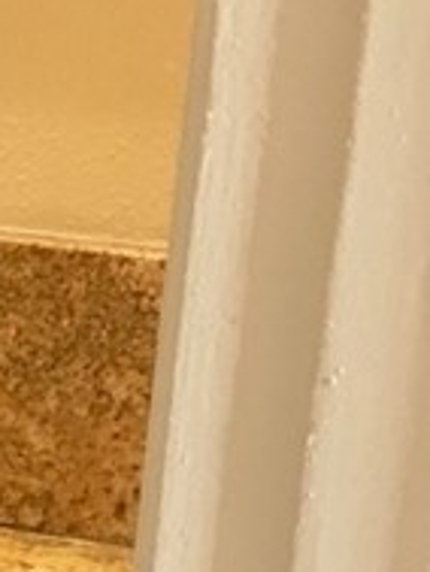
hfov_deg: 8.4
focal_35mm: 157
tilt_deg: -18.9
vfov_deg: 12.3
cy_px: 663
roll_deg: +0.5
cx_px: -709
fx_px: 2597
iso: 40
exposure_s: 1/15
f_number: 2.2
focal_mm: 4.15
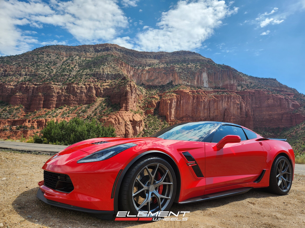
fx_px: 203
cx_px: 152
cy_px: 114
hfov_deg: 73.9
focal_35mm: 23
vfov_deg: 58.9
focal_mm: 5.4
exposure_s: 1/1593
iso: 20
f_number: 1.8
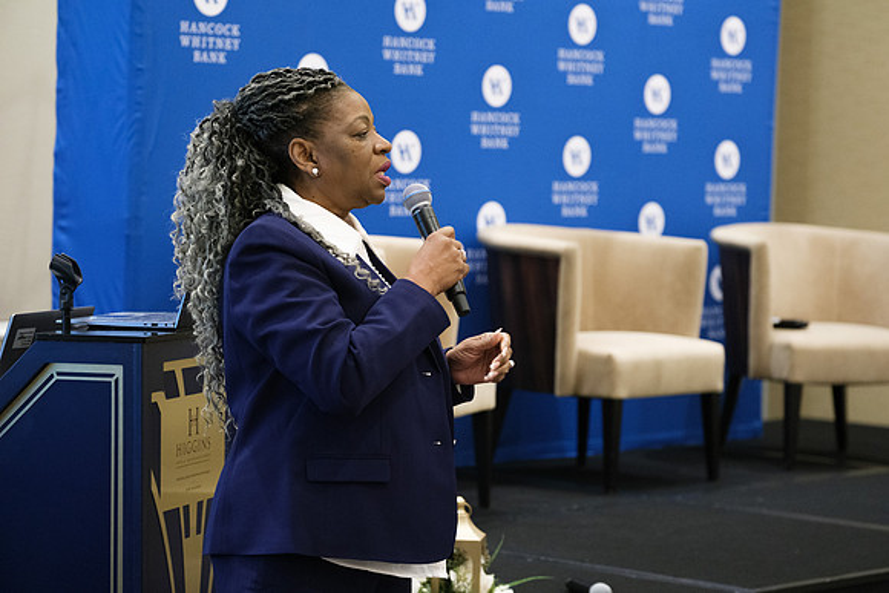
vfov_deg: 12.2
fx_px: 2766
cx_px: 444
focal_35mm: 112
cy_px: 296
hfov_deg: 18.3
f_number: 2.8
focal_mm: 74.4
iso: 3200
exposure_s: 1/160
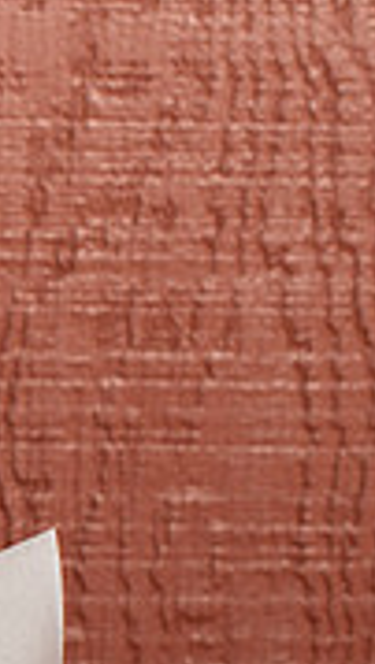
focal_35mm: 209
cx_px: -639
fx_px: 3686
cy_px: 626
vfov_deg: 10.2
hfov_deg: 5.5
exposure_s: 1/200
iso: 200
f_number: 9
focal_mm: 50
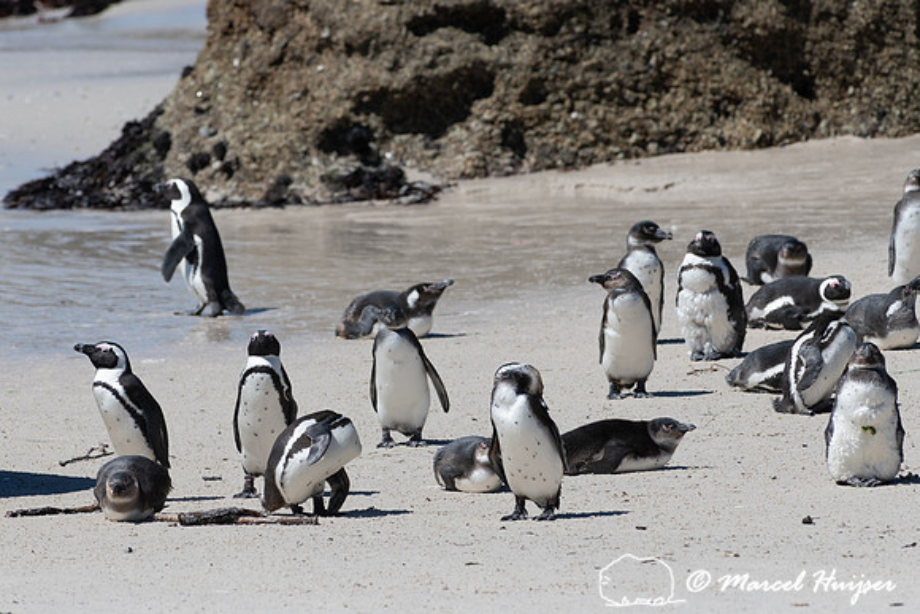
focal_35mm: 649
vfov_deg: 2.1
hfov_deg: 3.2
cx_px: 422
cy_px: 282
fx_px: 16593
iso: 500
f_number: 13
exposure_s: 1/1250
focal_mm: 600
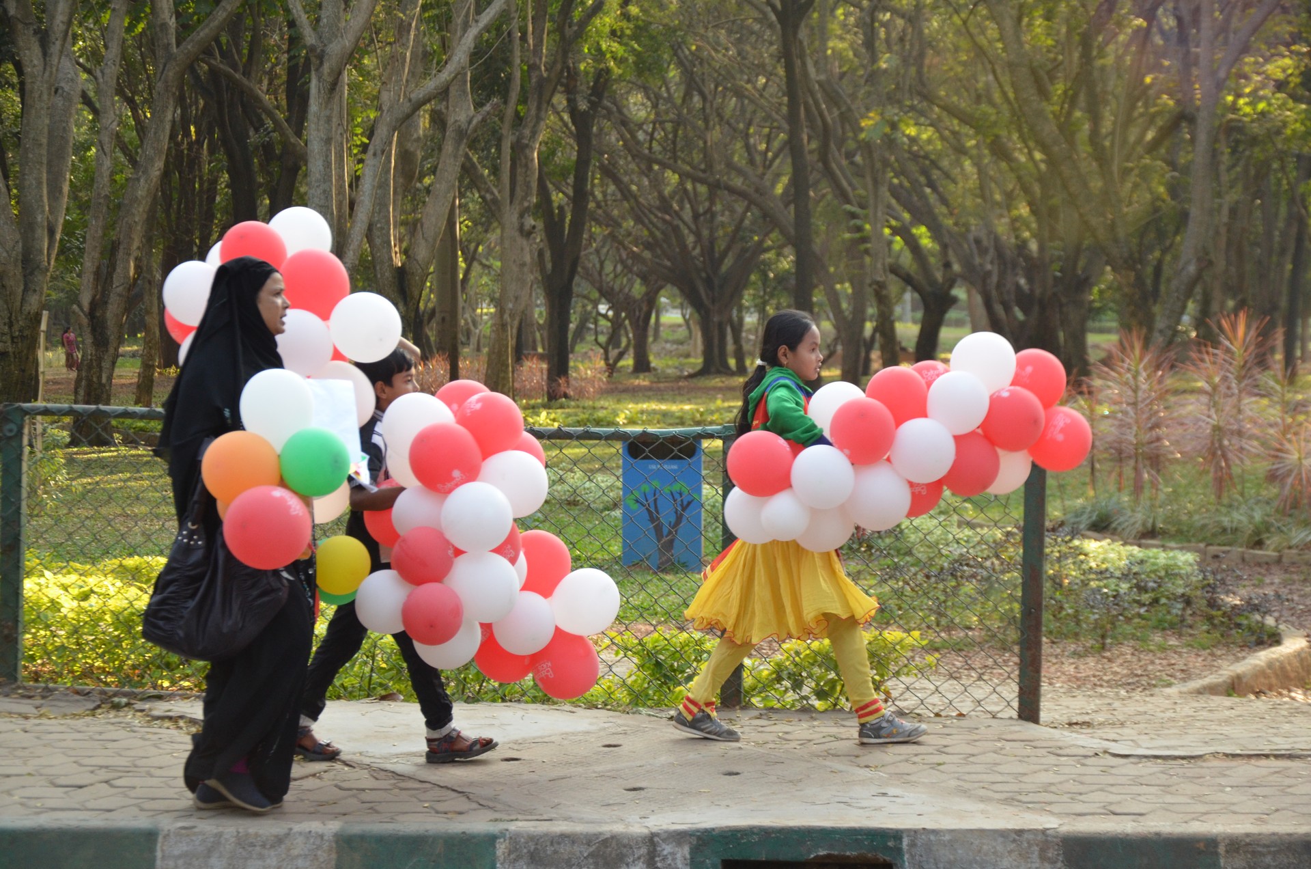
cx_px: 656
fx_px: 3598
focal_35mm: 99
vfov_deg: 13.8
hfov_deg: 20.7
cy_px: 434
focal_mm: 66
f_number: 5.6
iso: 1000
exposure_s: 1/200
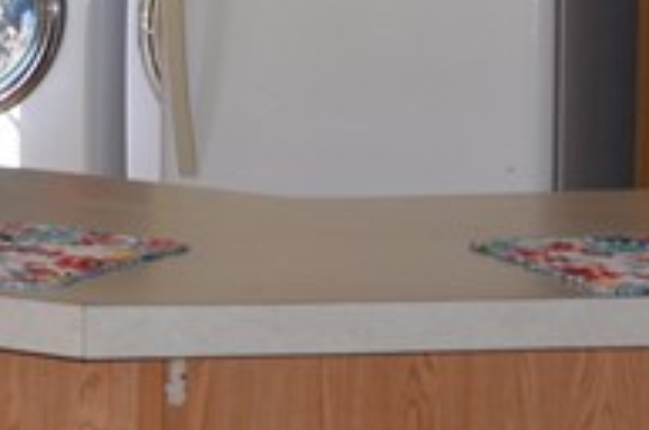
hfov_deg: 10.7
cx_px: -274
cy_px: -72
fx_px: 3348
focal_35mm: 186
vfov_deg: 7.3
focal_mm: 22
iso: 250
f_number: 3.8
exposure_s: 1/125
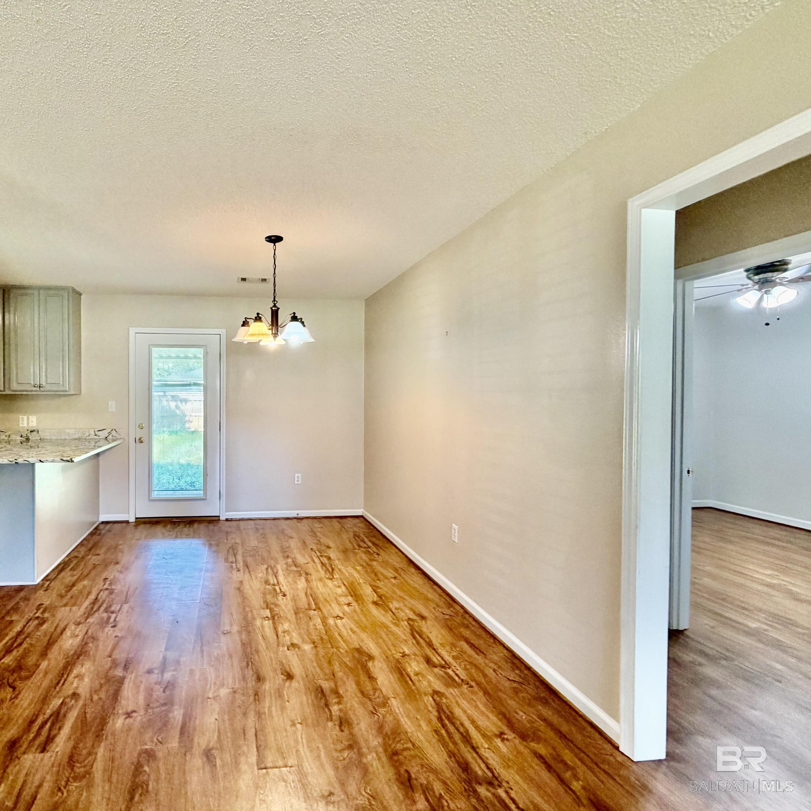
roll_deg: +0.4
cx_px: 275
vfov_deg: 84.0
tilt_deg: -0.4
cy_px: 404
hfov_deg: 81.4
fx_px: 451
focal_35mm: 17
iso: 250
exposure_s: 1/60
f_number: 2.2
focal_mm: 2.22
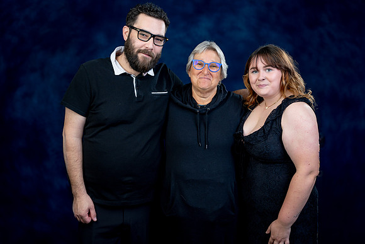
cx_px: 182
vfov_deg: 33.4
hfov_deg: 48.4
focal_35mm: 40
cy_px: 122
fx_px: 406
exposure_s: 1/200
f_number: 4.5
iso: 200
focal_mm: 40
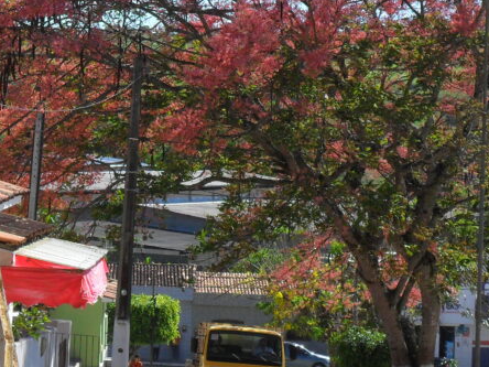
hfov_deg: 16.4
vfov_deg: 12.3
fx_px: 1695
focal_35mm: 120
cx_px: 185
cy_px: 94
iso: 100
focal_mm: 9.3
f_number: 5
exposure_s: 1/500
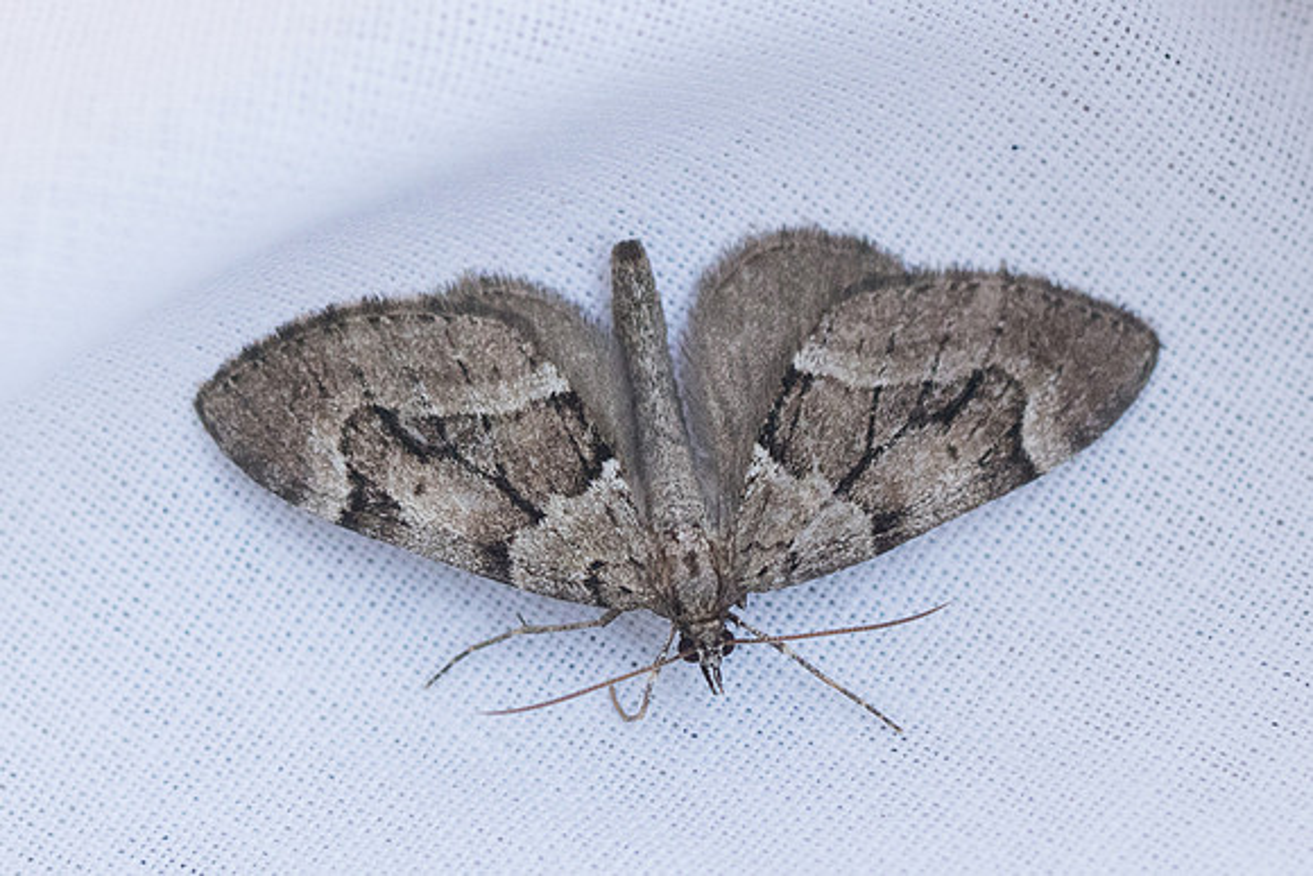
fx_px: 10162
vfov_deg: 4.9
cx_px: 670
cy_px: 521
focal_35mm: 279
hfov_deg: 7.4
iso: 1000
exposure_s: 1/160
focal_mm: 90
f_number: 6.3
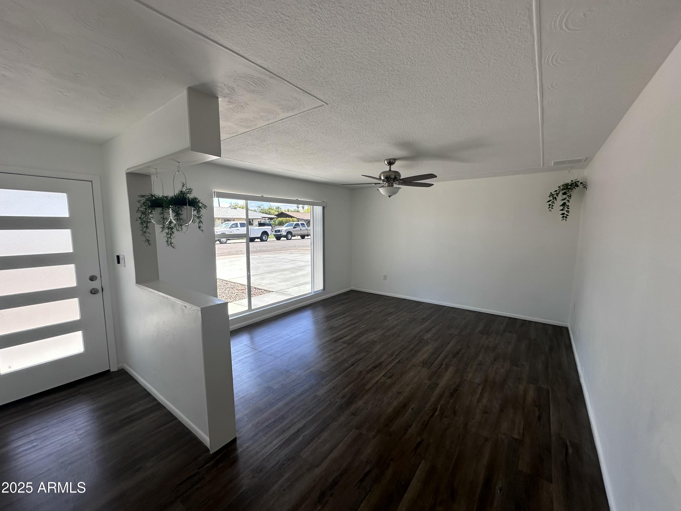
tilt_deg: -5.2
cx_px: 340
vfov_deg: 85.7
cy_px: 256
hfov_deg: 102.1
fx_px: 275
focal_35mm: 14
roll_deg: -0.3
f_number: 2.2
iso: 40
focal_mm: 2.22
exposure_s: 1/309
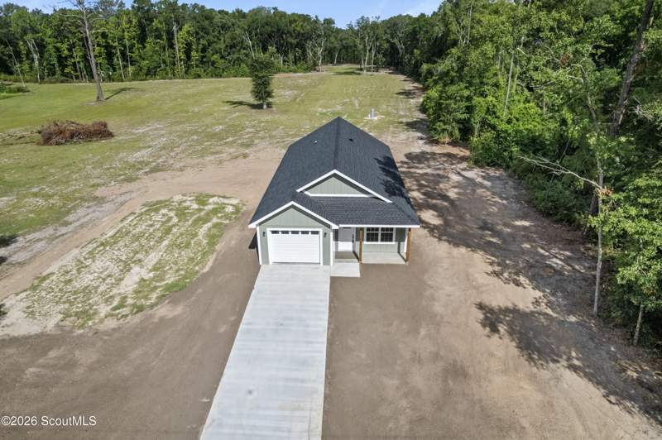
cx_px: 331
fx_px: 404
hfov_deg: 78.6
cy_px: 220
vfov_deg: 57.1
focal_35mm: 22
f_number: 2.8
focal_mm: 8.38
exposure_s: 1/6000
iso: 150
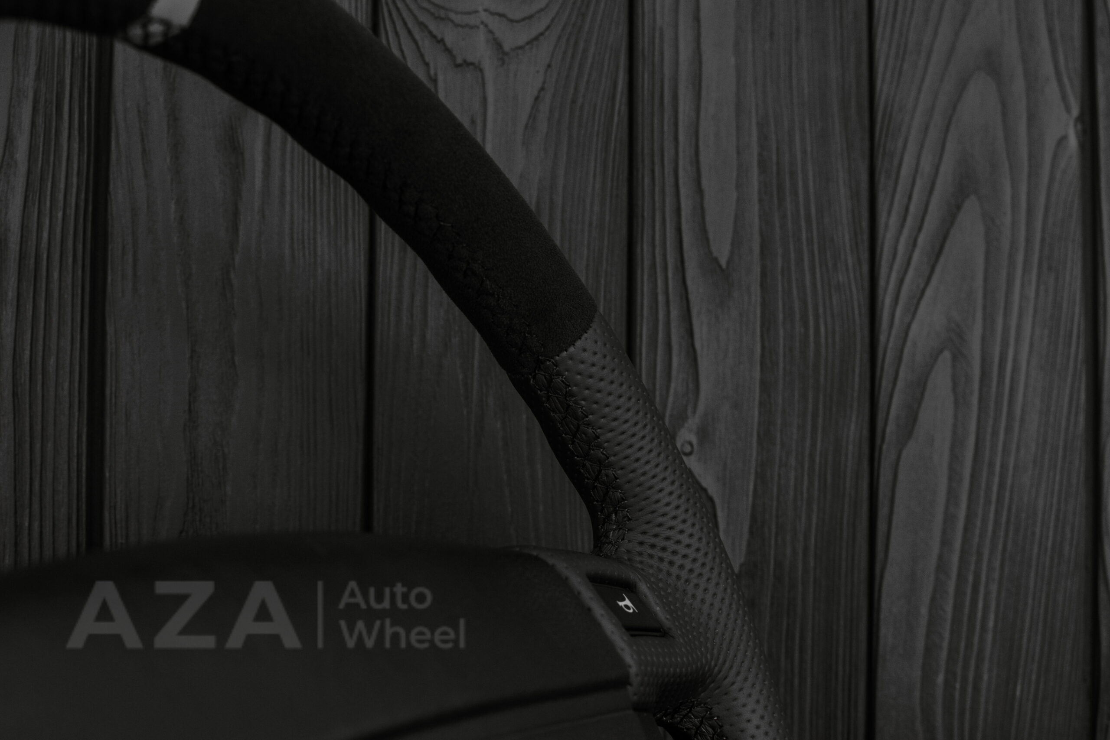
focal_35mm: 52
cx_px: 555
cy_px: 370
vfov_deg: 25.8
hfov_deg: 37.8
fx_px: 1619
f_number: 6.3
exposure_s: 1/125
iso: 500
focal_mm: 35
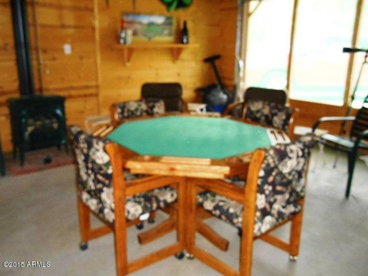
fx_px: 372
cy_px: 138
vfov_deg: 40.7
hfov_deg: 52.6
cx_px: 184
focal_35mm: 35
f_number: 3.7
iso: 800
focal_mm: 6.3
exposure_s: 1/30
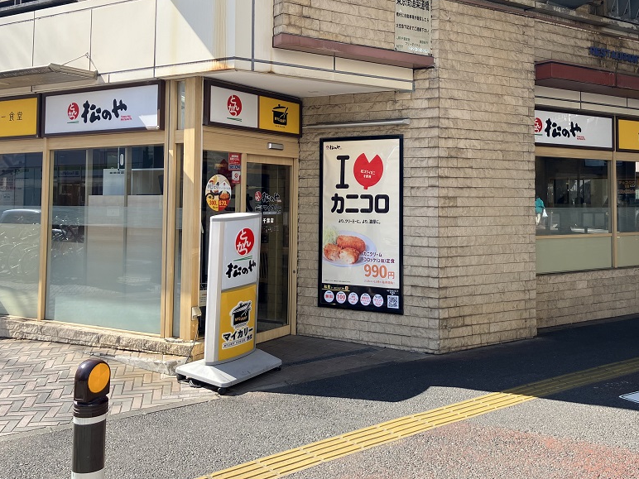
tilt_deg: +3.1
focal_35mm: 29
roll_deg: +0.1
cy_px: 240
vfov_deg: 48.2
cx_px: 315
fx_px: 535
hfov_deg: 61.7
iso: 32
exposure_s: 1/458
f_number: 1.8
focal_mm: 3.99
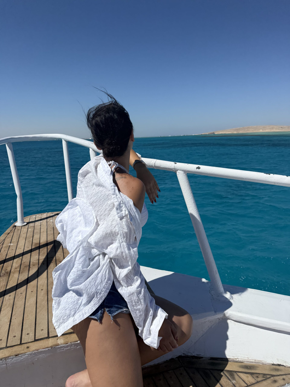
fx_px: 268
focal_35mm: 24
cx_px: 145
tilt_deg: -11.9
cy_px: 194
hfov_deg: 56.8
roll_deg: +2.2
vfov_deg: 71.6
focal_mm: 6.76
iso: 80
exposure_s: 1/10309
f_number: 1.78
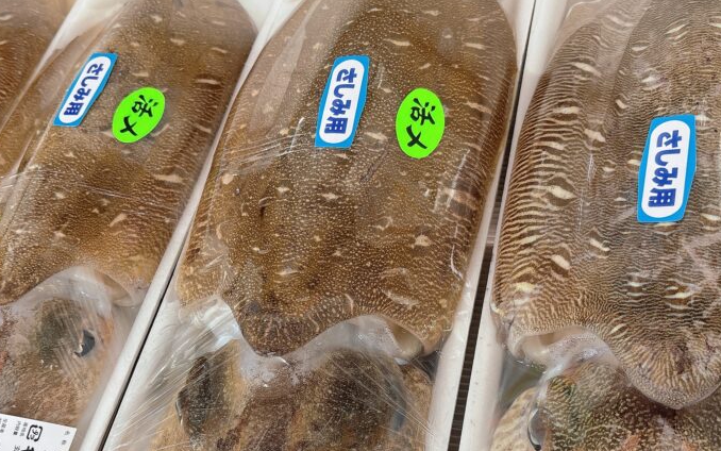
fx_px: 766
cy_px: 343
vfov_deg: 32.1
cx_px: 342
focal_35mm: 39
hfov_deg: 50.4
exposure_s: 1/60
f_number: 1.6
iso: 100
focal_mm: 5.96
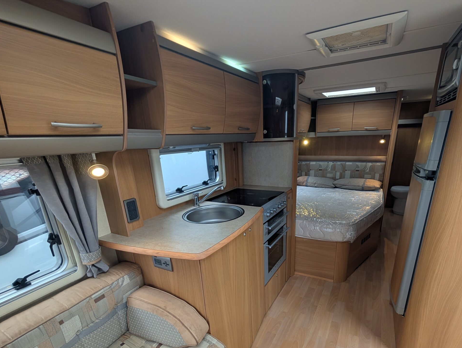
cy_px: 220
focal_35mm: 16
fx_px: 214
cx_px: 252
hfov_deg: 94.1
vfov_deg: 76.7
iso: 65
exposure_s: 1/370
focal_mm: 2.02
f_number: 1.7
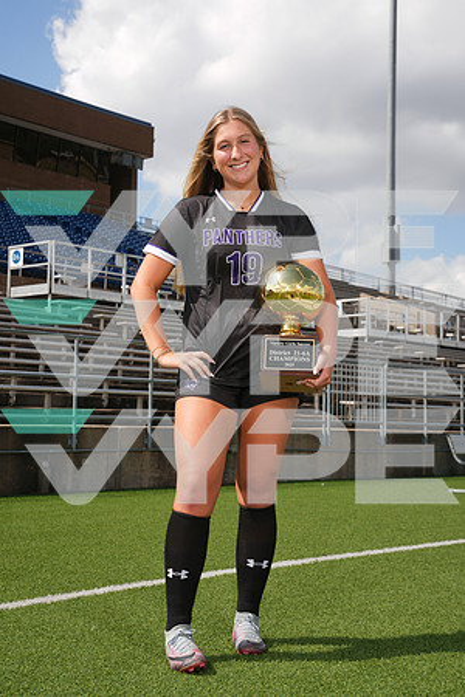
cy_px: 348
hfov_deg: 25.5
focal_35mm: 53
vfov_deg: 37.5
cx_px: 232
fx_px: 1027
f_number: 9
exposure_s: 1/200
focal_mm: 53
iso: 80
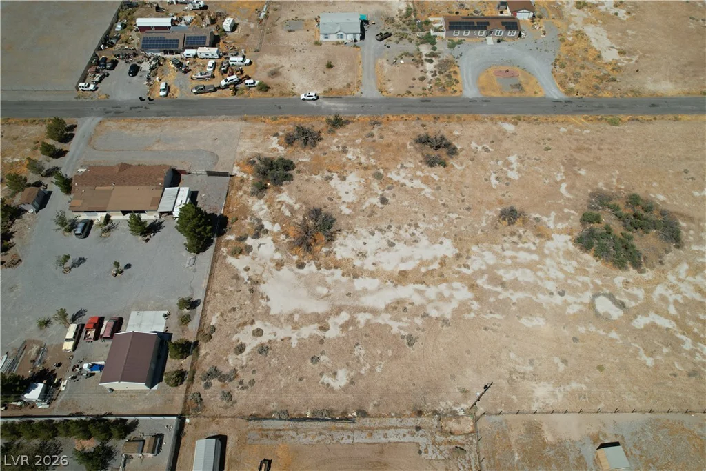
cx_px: 353
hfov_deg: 78.6
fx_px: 431
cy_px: 236
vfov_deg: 57.2
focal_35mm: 22
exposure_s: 1/240
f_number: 2.8
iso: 100
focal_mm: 8.38
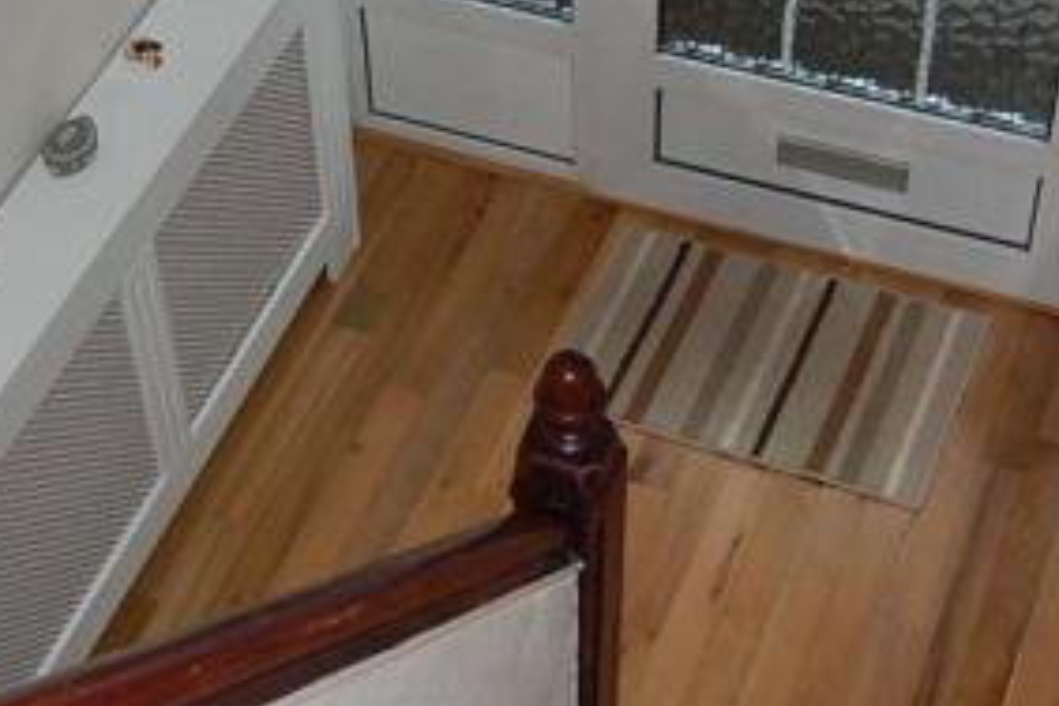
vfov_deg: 17.0
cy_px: 270
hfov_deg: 25.3
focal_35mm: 80
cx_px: 518
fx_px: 2358
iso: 400
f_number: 3.8
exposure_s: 1/60
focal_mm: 23
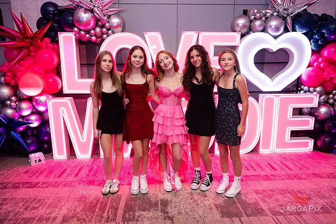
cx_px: 168
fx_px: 240
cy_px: 112
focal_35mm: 26
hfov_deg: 70.0
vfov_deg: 50.1
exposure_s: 1/125
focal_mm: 25.5
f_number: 3.2
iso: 800
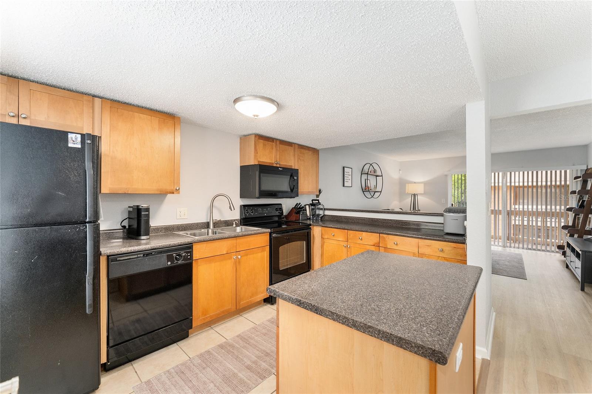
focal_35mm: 14
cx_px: 296
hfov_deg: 104.3
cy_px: 197
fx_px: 230
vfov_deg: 81.2
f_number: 7.1
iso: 3200
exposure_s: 1/30
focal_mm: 14
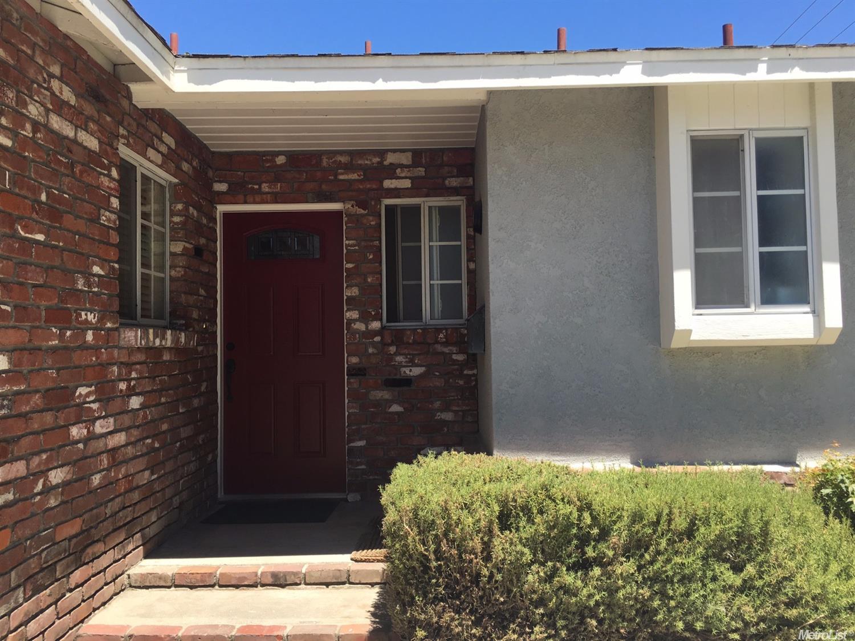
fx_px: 716
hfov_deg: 61.7
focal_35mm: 29
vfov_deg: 48.2
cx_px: 428
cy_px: 320
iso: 25
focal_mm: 4.15
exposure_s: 1/705
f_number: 2.2
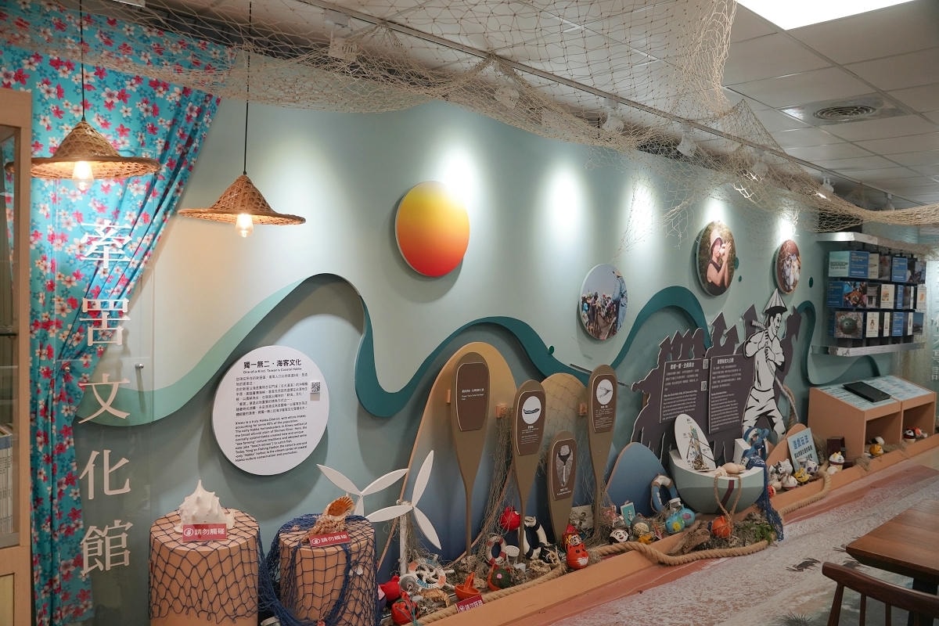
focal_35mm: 28
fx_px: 730
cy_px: 313
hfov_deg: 65.5
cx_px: 470
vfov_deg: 46.4
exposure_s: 1/160
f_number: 4
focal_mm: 28
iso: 1000
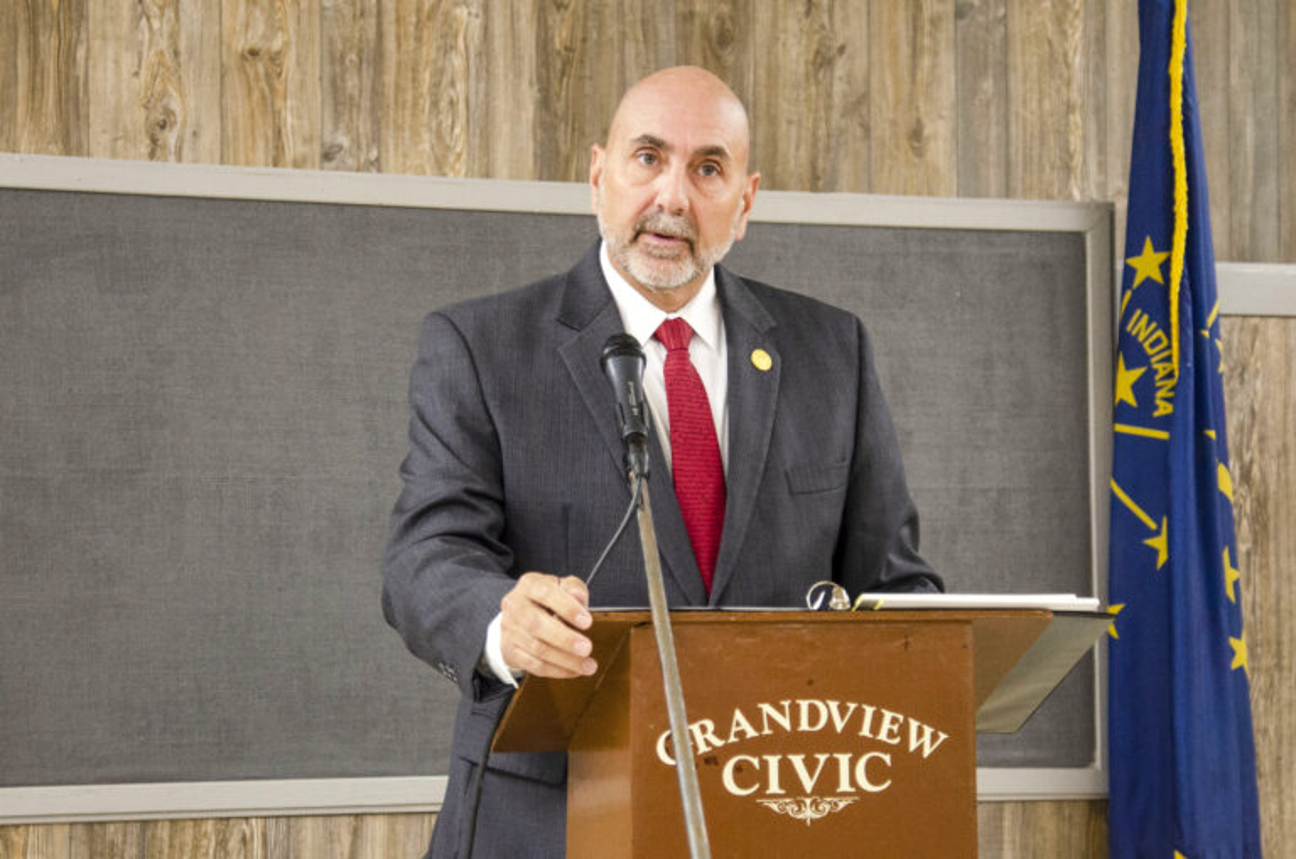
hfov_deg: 24.7
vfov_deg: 16.5
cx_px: 648
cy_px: 430
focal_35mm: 82
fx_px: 2964
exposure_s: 1/80
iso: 1250
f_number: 4.2
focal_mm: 55
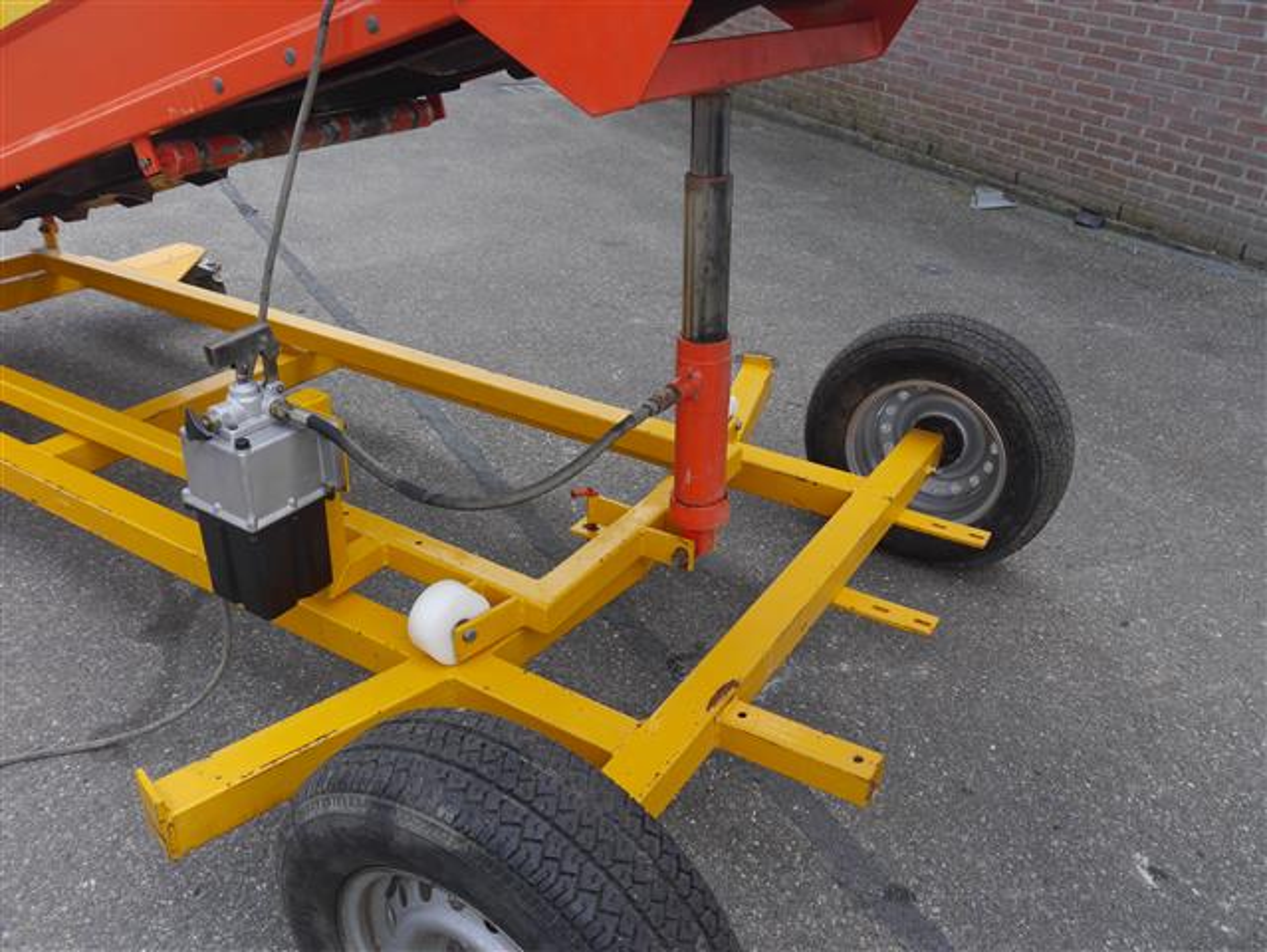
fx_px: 1025
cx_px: 634
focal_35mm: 28
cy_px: 476
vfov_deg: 49.8
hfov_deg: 63.4
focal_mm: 14
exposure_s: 1/250
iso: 160
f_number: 5.6
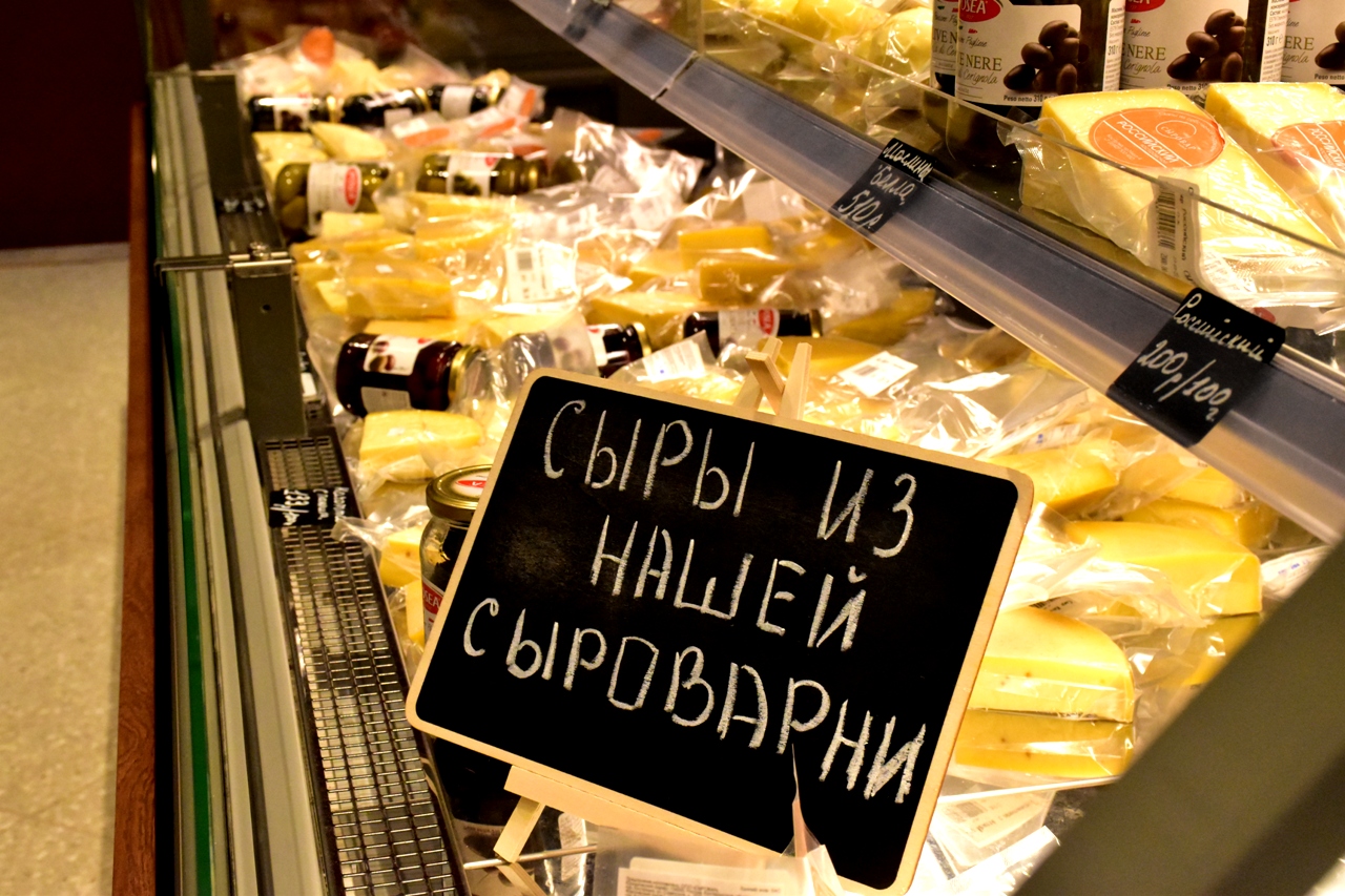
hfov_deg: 35.1
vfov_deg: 23.8
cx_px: 672
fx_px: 2129
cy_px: 448
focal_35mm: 57
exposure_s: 1/320
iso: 6400
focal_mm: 38
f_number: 9
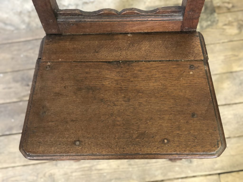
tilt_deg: -75.7
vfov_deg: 28.0
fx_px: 365
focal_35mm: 52
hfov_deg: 36.8
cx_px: 122
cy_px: 91
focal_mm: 6
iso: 160
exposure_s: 1/13
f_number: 2.4
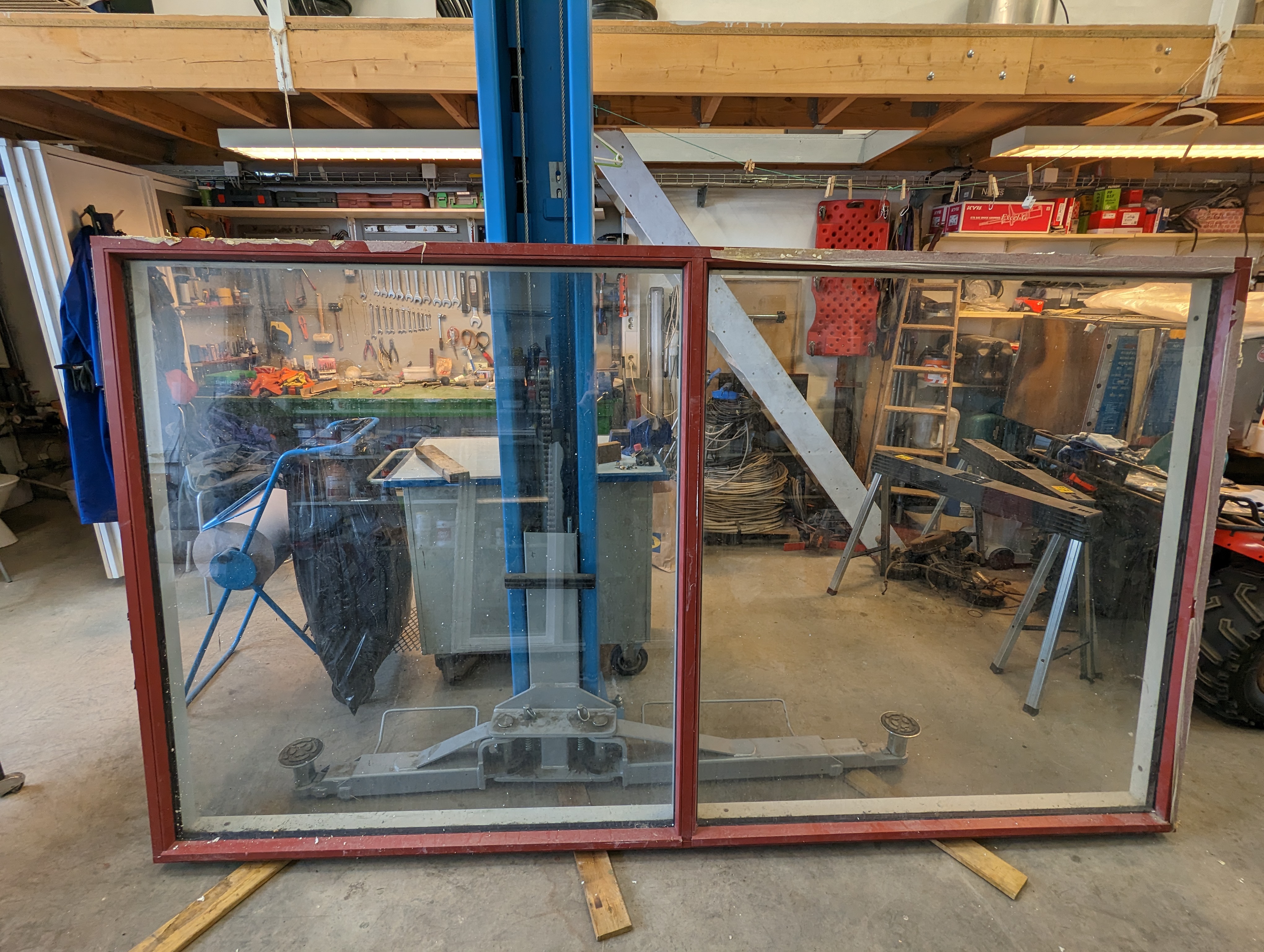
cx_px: 632
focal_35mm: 16
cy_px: 476
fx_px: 585
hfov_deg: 94.4
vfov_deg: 78.2
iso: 86
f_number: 2.2
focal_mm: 2.35
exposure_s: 1/33.3
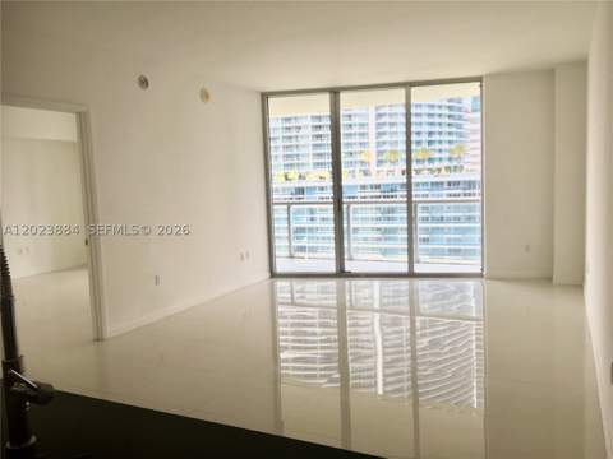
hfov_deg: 61.7
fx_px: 514
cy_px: 230
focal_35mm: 29
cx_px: 306
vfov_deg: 48.2
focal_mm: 4.15
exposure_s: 1/60
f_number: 2.2
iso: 32
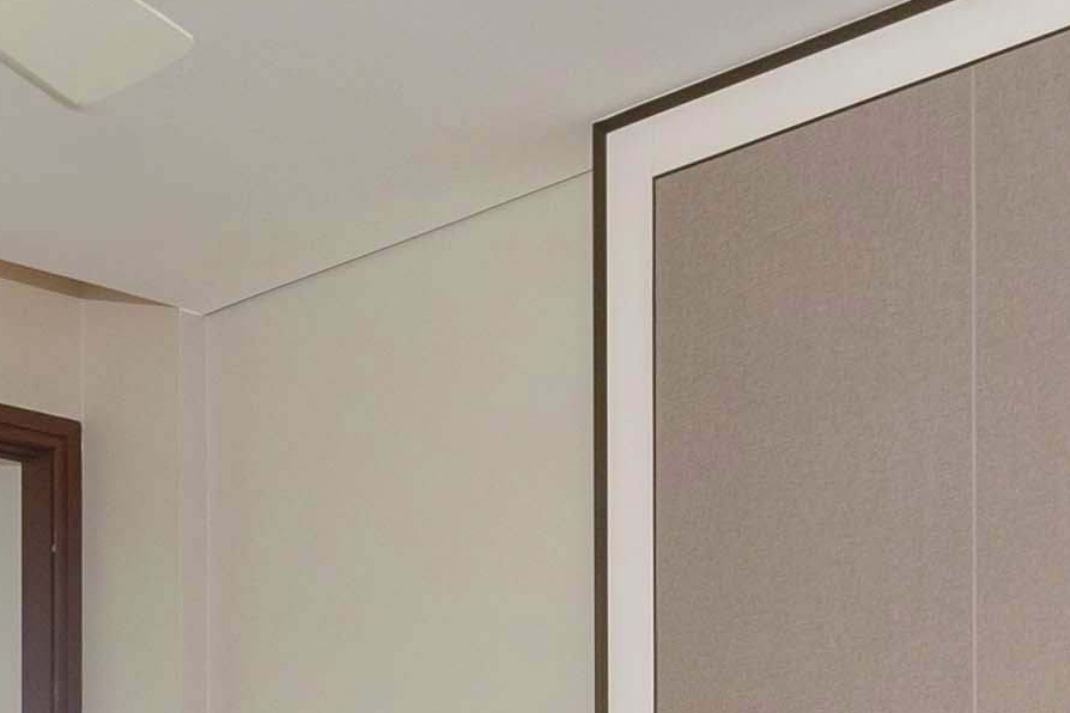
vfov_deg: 13.3
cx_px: -363
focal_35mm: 94
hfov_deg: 19.8
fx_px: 2794
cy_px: 1217
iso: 320
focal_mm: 14
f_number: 6.3
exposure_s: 1/250
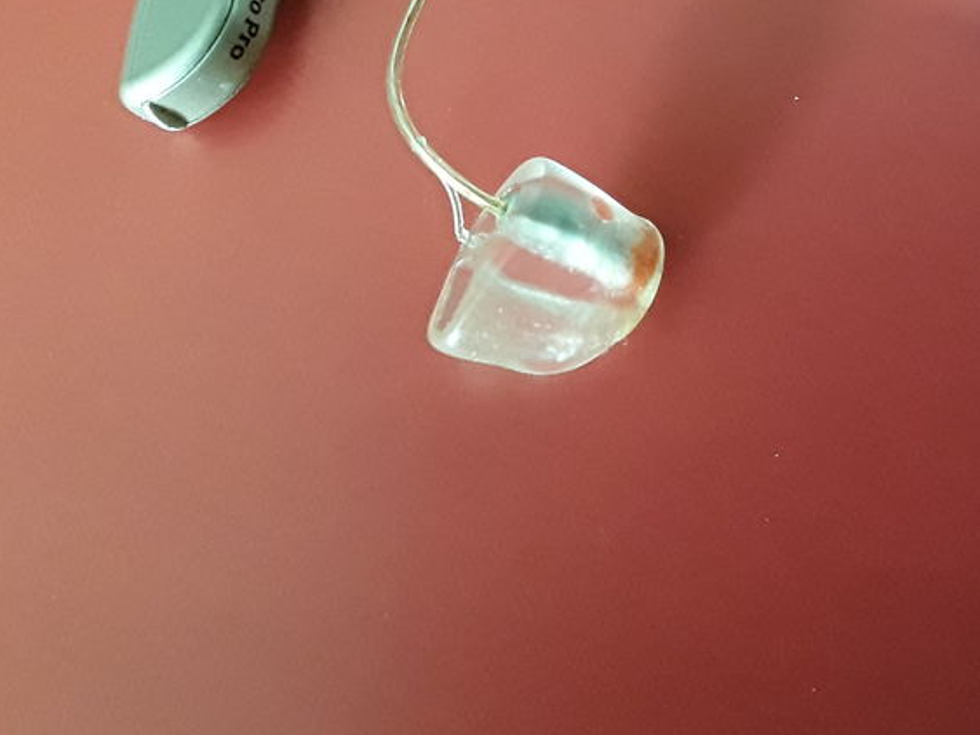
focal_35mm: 48
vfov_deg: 29.3
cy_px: 106
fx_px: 1359
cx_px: 611
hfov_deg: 39.4
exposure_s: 1/17
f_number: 1.9
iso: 320
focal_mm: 2.91
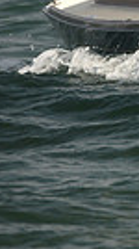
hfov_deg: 1.3
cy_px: -101
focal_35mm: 909
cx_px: 532
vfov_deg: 2.4
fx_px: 5979
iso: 320
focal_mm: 200
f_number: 5
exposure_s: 1/1250
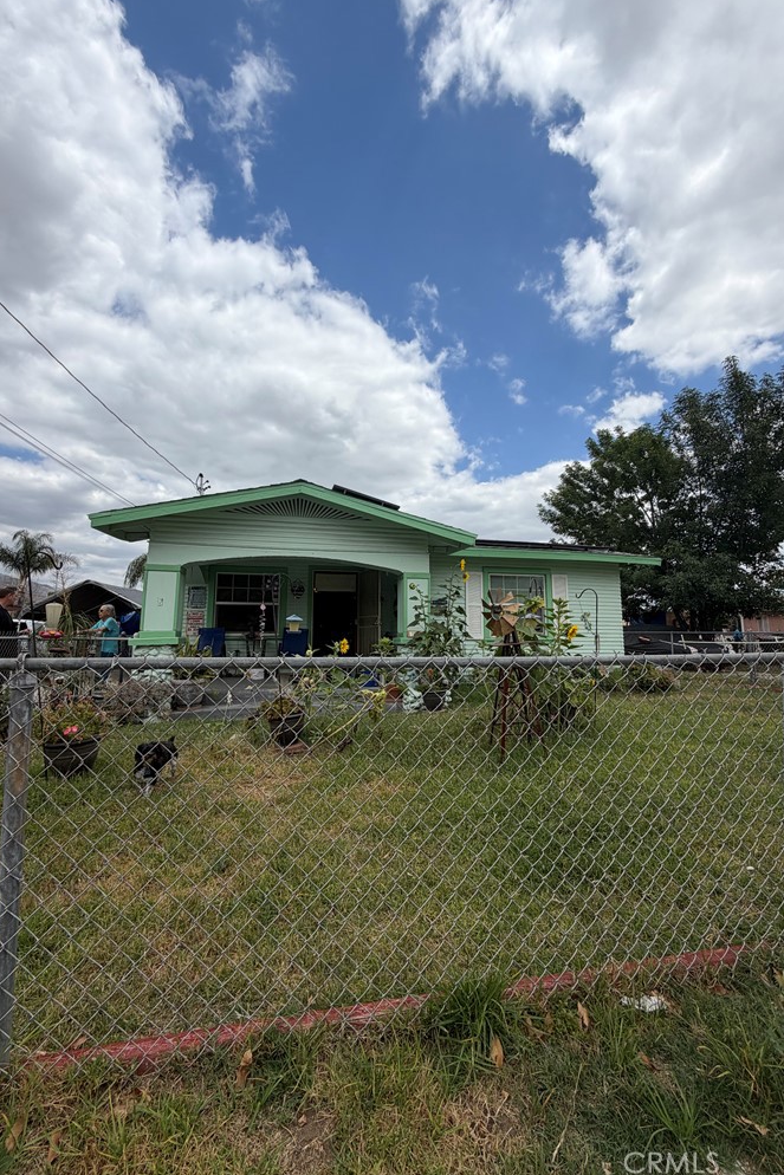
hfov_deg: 77.3
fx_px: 490
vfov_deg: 100.4
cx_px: 407
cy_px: 574
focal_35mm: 15
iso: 20
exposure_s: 1/1189
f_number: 2.2
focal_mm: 2.22
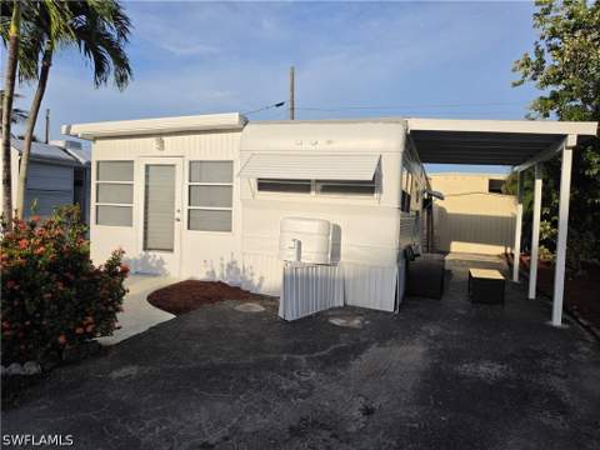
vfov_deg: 58.9
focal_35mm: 23
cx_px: 300
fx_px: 399
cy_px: 225
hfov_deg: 73.9
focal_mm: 6.5
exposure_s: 1/7939
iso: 50
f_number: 1.4
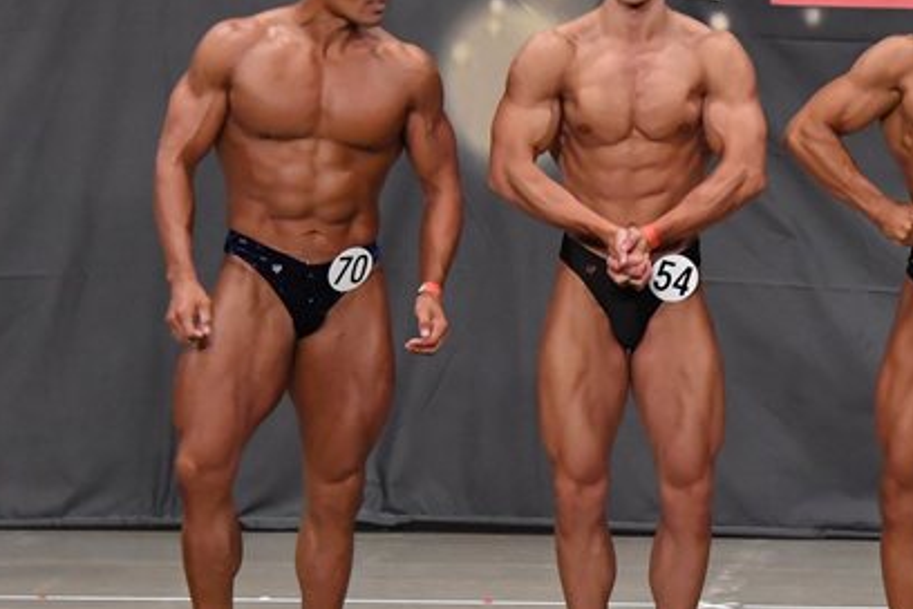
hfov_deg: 6.4
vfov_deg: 4.3
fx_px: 8090
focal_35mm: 319
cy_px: 322
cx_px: 804
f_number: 5.6
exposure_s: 1/400
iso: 6400
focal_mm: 112
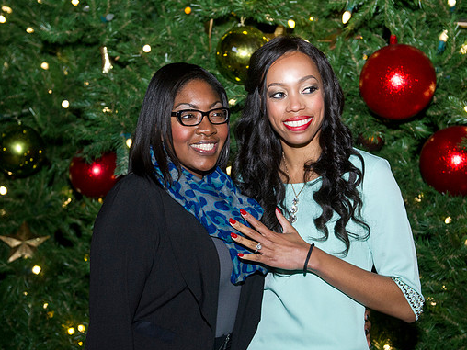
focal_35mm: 57
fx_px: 769
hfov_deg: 33.8
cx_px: 247
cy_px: 176
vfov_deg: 25.7
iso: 3200
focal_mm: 52
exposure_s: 1/125
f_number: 4
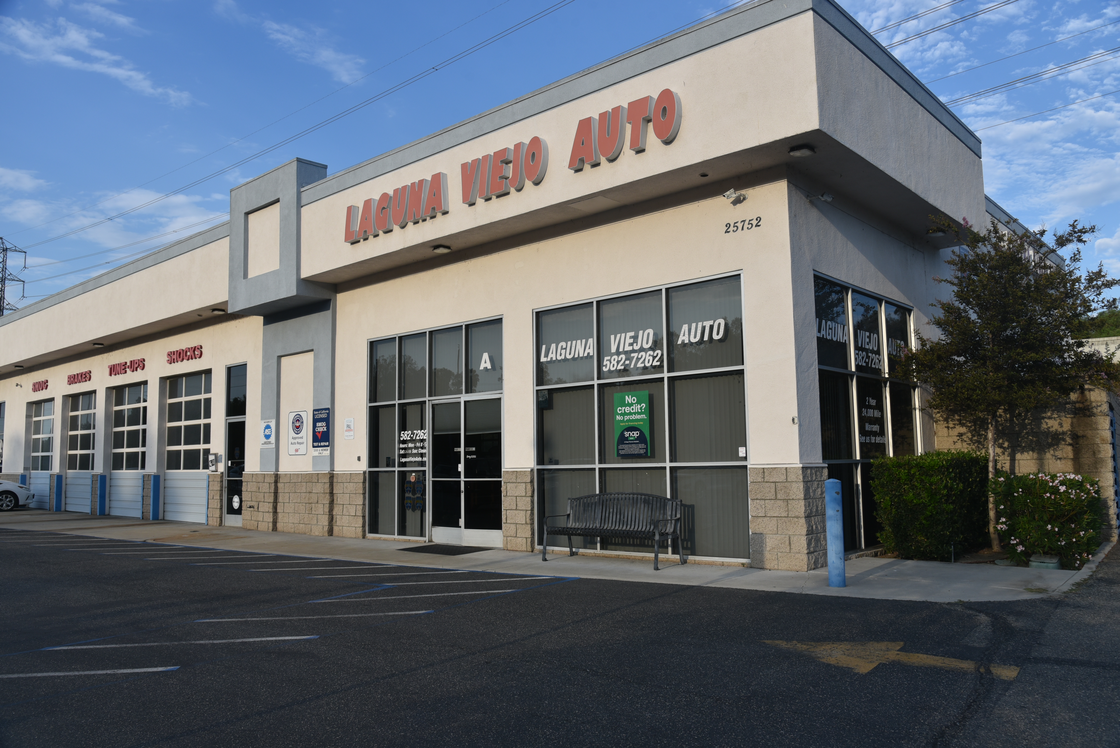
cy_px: 374
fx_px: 840
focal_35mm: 27
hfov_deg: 67.4
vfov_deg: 48.0
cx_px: 560
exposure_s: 1/250
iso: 200
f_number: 8
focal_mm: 27
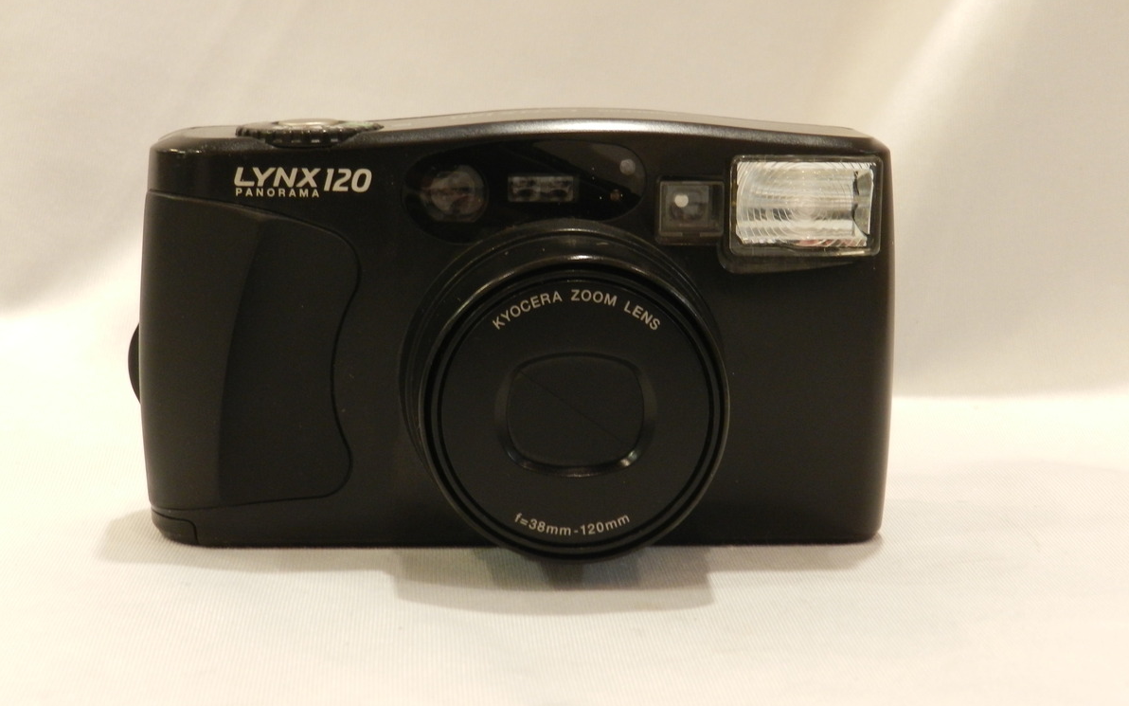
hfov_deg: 32.0
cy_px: 317
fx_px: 1969
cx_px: 567
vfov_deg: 20.3
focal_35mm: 64
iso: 400
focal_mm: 10.7
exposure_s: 1/25
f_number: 4.6
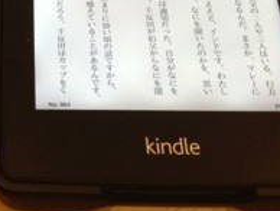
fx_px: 729
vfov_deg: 16.3
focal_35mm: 90
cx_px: -16
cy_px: 25
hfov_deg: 20.8
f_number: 2.4
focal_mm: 4.28
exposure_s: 1/20
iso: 100
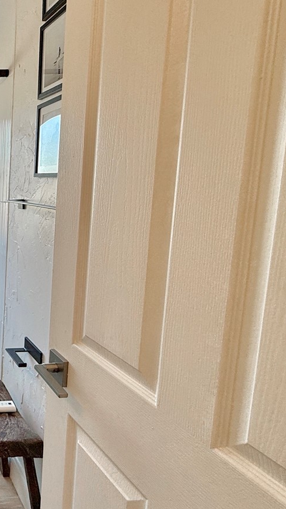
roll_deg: -0.7
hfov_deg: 29.7
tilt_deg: -5.7
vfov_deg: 67.7
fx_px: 378
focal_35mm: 28
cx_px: -116
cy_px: 226
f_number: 2.2
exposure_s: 1/147
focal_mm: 2.22
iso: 64
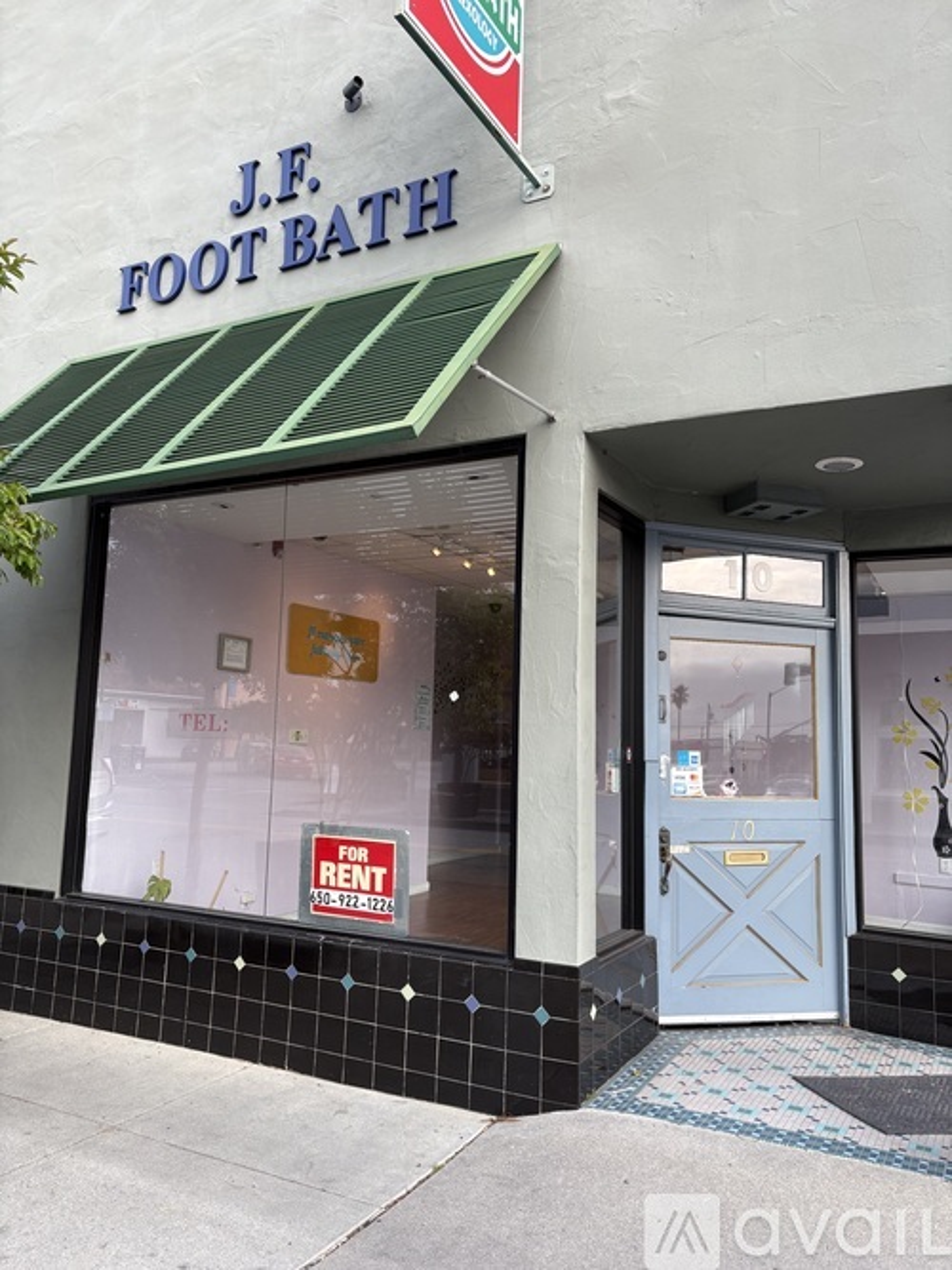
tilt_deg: +6.1
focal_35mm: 26
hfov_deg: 53.0
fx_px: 954
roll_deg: +0.0
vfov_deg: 67.3
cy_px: 635
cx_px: 476
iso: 40
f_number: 1.6
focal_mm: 5.96
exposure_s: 1/196
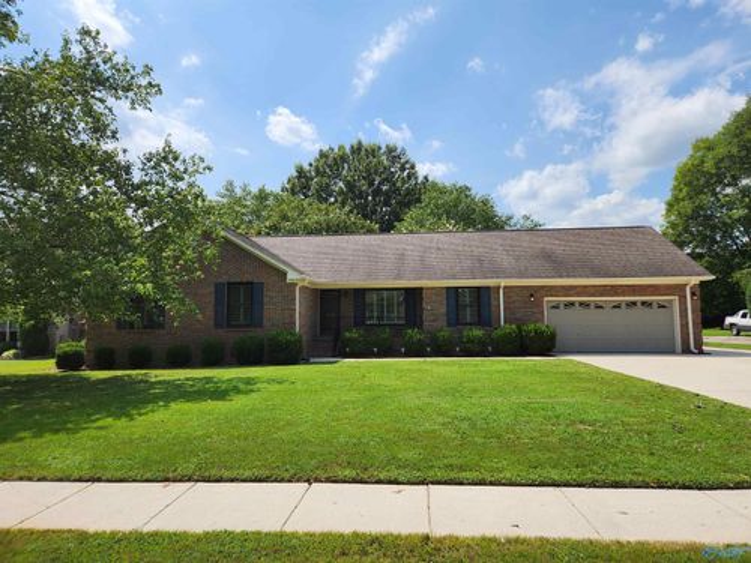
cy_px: 282
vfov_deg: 58.9
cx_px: 376
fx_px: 499
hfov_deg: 73.9
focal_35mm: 23
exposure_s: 1/2503
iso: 20
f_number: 1.8
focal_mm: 5.4
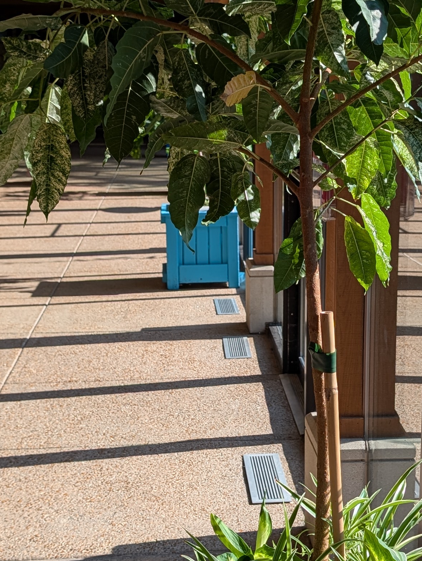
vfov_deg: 30.7
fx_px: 1022
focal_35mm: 63
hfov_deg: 23.3
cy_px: 296
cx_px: 259
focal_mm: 6.9
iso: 20
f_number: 1.68
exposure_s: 1/2146
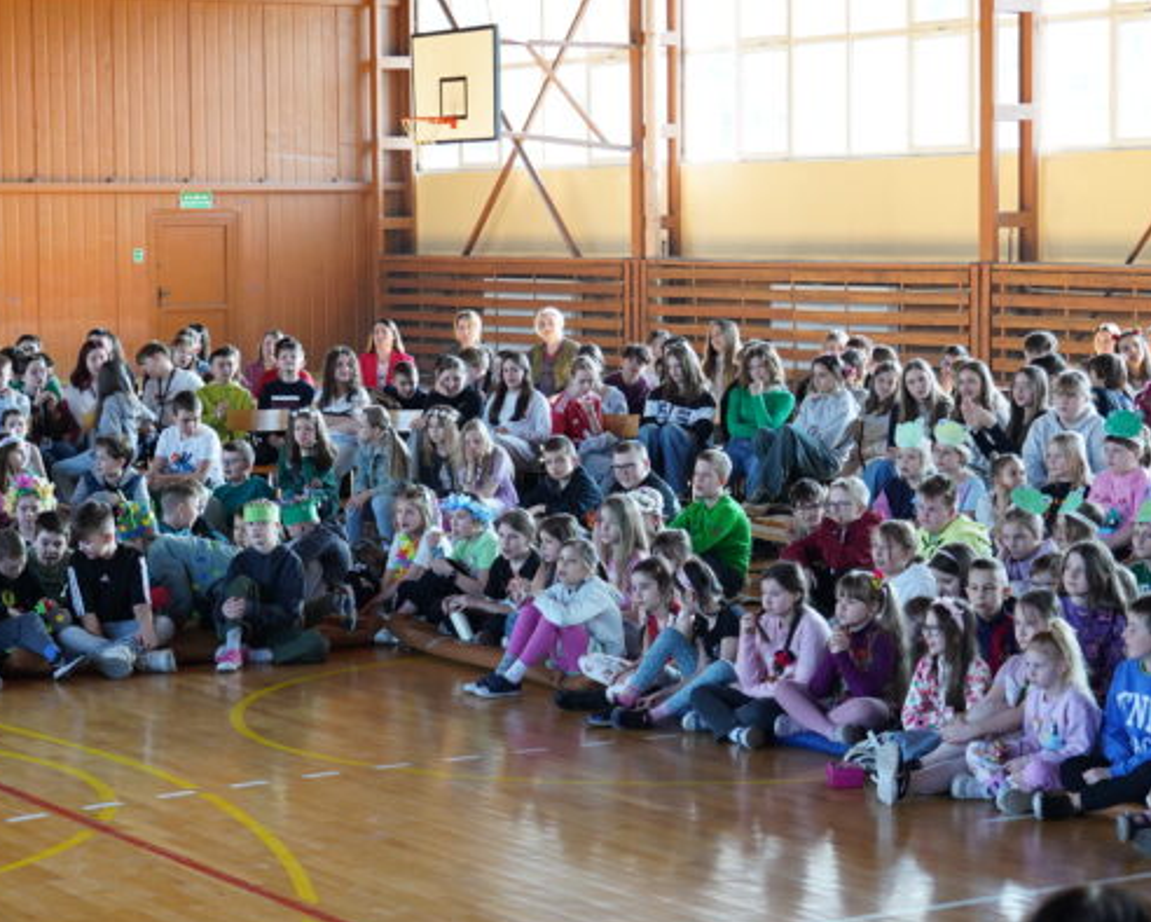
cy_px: 466
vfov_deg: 17.7
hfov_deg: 22.0
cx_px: 592
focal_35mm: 87
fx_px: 2965
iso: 1250
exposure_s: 1/160
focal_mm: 51
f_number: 4
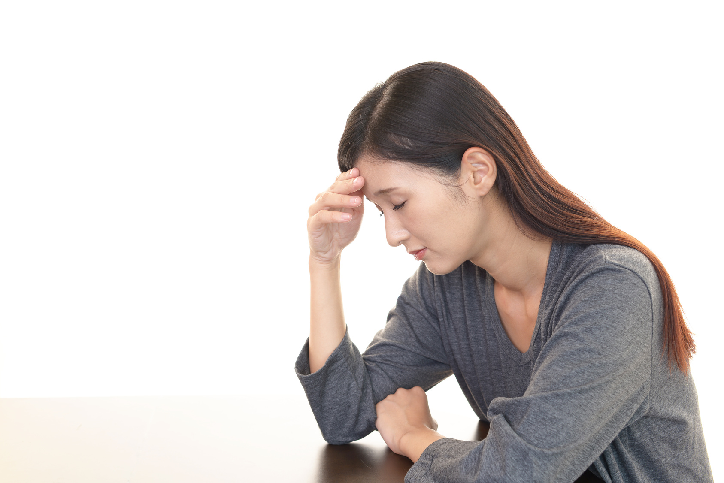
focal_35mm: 50
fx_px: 1006
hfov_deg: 39.6
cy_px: 242
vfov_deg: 27.0
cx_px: 362
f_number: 5
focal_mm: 50
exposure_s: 1/50
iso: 100
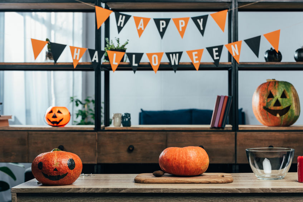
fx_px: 589
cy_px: 101
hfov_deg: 28.8
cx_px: 152
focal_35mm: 70
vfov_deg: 19.5
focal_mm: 70
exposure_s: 1/160
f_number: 7.1
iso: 400
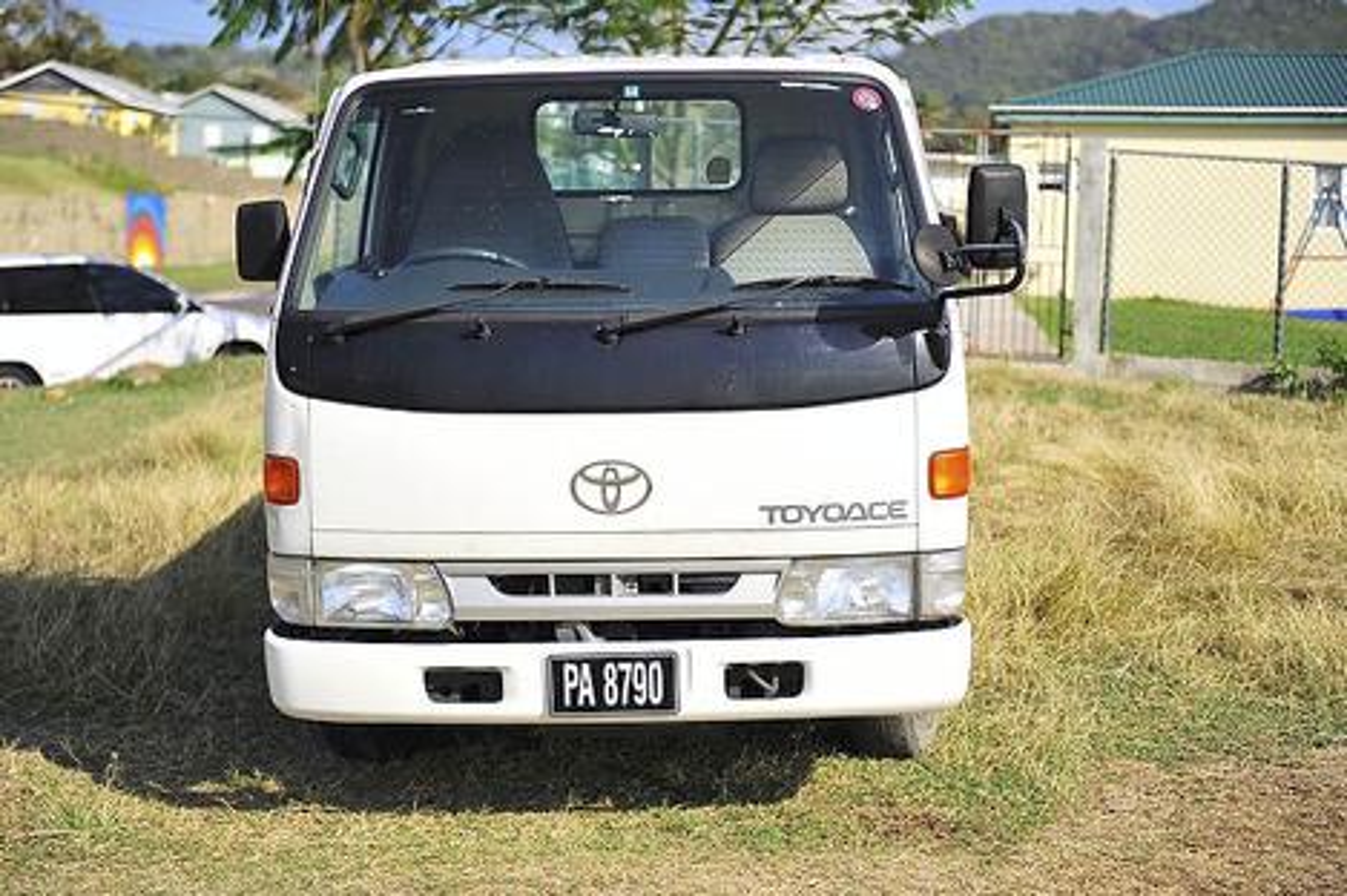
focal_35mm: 60
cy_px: 448
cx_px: 674
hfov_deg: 33.4
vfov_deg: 22.6
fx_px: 2243
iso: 200
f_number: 2.8
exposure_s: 1/3000
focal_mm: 60
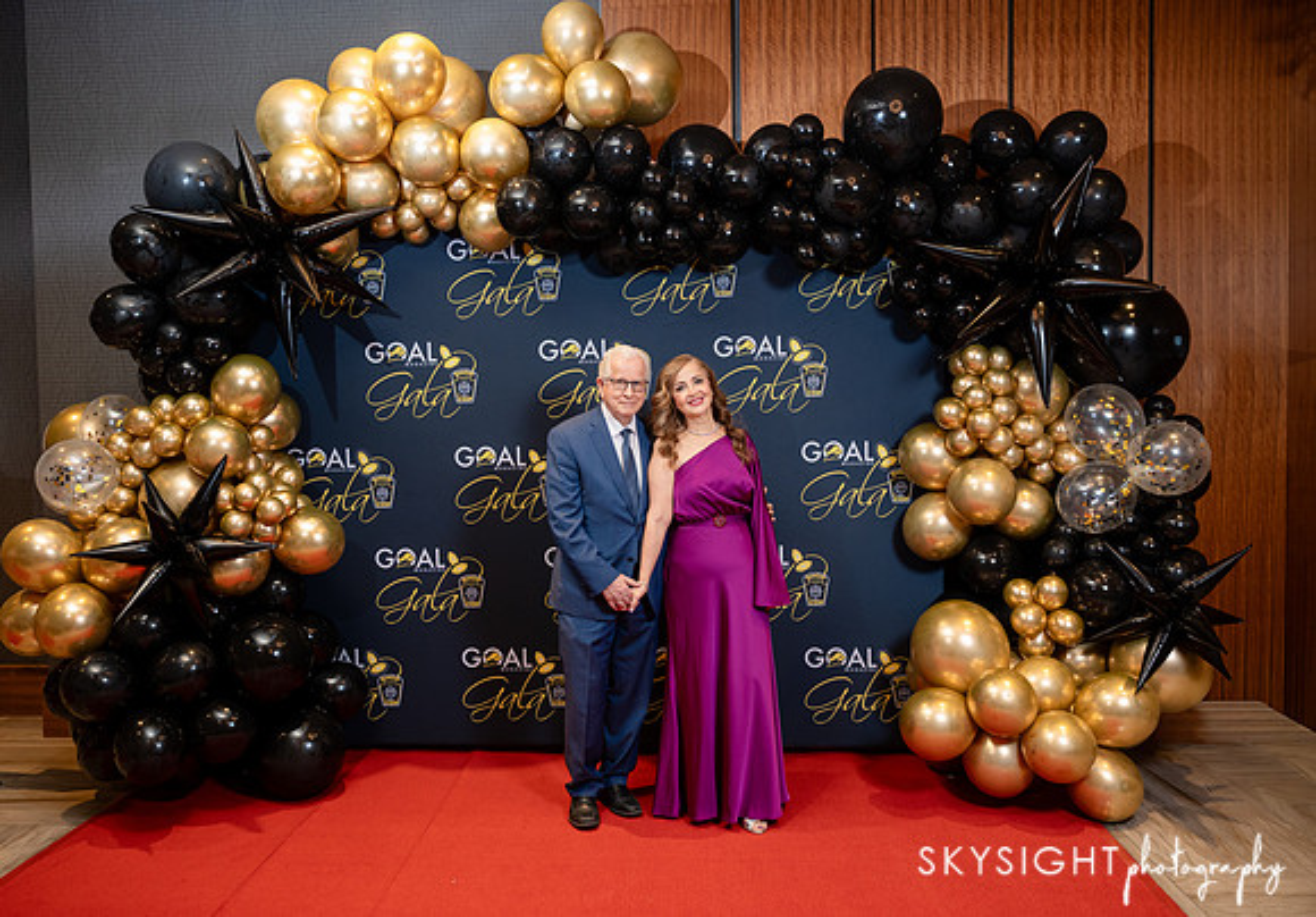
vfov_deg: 46.3
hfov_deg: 63.1
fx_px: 1071
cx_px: 628
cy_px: 459
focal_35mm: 29
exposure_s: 1/125
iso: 1000
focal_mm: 28
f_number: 3.2
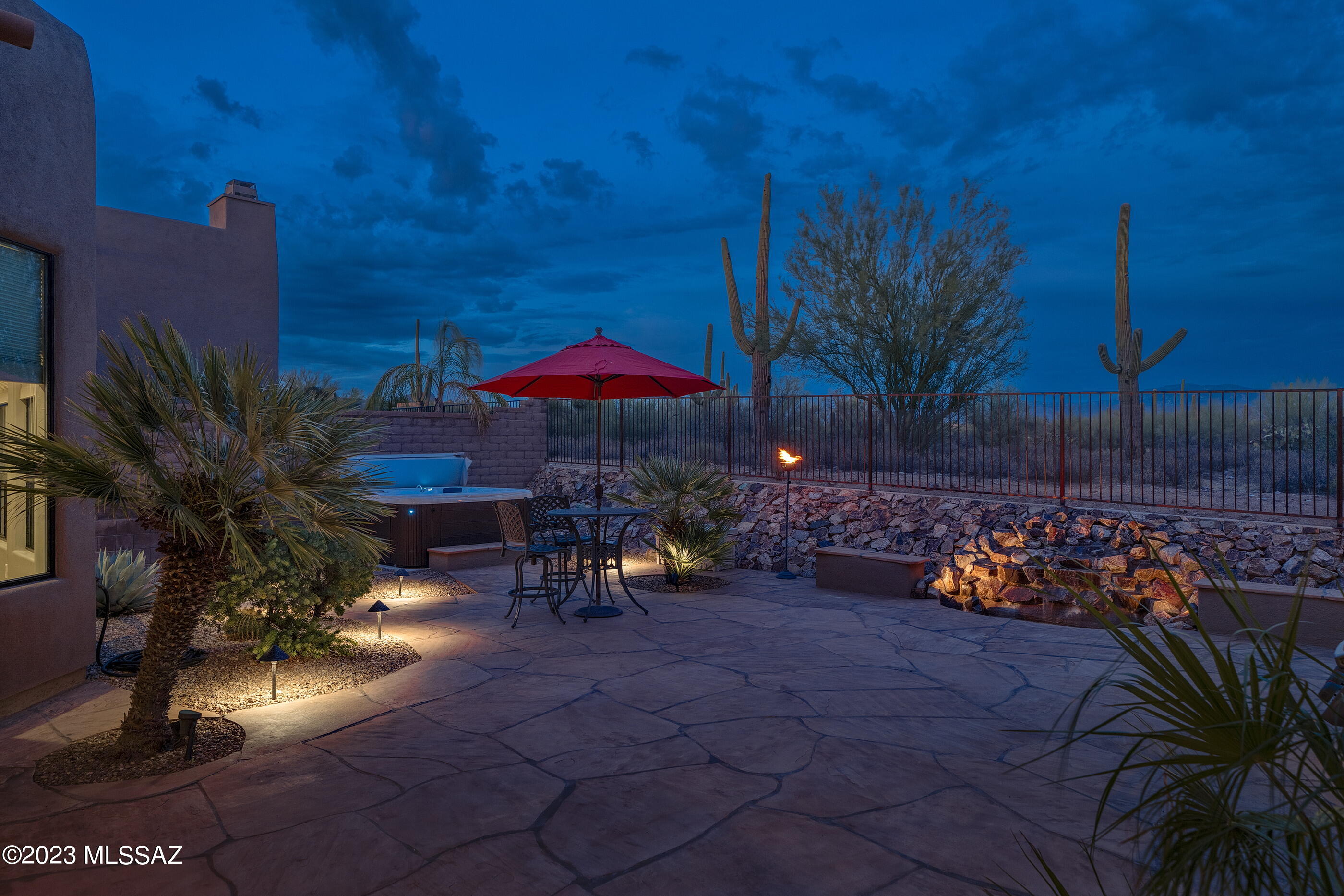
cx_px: 672
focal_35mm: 21
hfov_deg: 81.2
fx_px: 784
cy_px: 448
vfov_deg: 59.5
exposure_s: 1.3
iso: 200
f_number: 7.1
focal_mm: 21
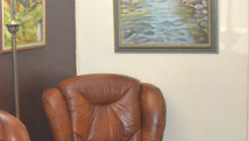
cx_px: -9
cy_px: 76
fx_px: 615
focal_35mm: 93
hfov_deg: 21.9
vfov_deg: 13.1
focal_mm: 18
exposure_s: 1/125
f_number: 3.5
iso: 1400
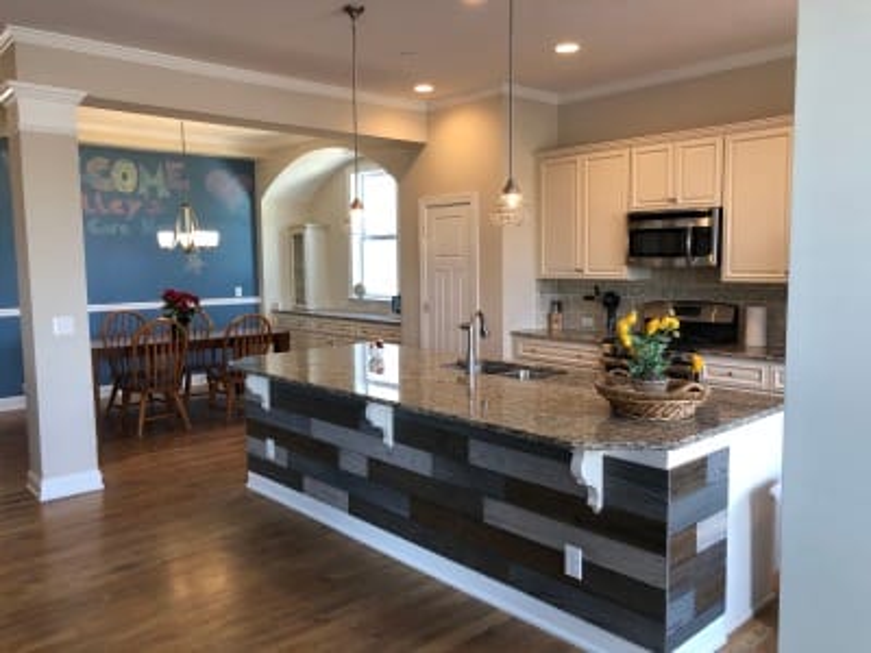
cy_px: 326
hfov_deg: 63.4
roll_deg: +1.1
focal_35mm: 28
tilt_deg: -4.8
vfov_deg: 49.7
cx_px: 436
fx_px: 705
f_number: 1.8
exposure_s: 1/24
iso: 32
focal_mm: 4
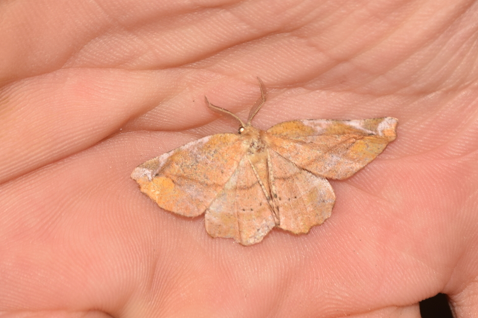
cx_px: 238
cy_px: 160
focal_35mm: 215
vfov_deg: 6.4
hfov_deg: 9.6
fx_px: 2853
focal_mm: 140
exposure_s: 1/160
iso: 100
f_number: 13
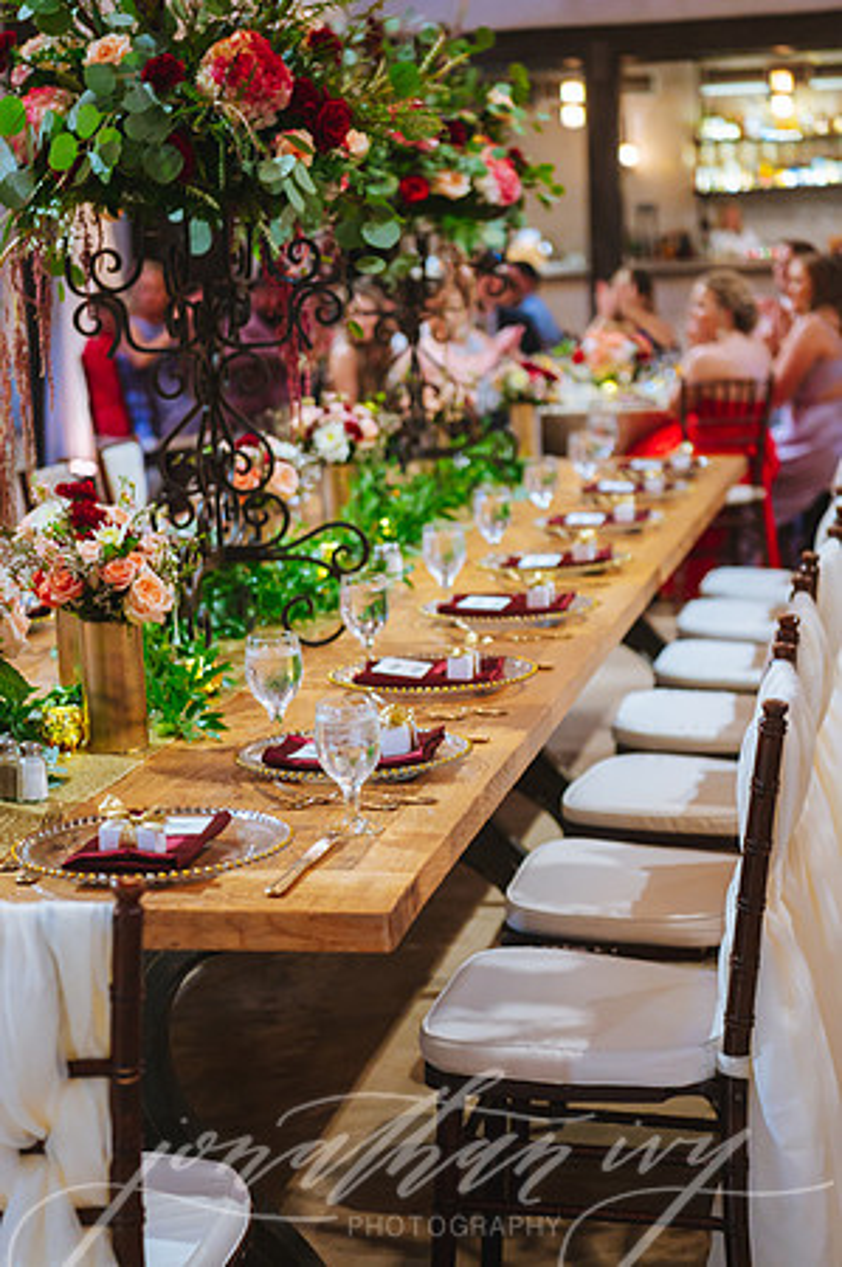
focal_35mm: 70
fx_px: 2461
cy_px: 634
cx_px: 421
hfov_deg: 19.4
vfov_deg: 28.9
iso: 2500
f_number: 2.8
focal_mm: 70
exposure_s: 1/60
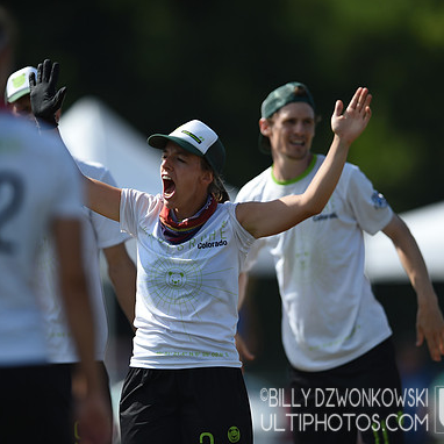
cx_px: 186
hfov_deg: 3.4
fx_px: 7473
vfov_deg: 3.4
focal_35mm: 515
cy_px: 221
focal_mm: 400
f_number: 2.8
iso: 100
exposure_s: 1/2000
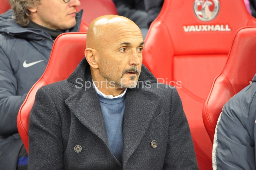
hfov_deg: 5.7
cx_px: 128
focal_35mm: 360
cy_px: 85
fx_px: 2556
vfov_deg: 3.8
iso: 3200
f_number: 5.3
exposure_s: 1/80
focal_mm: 240
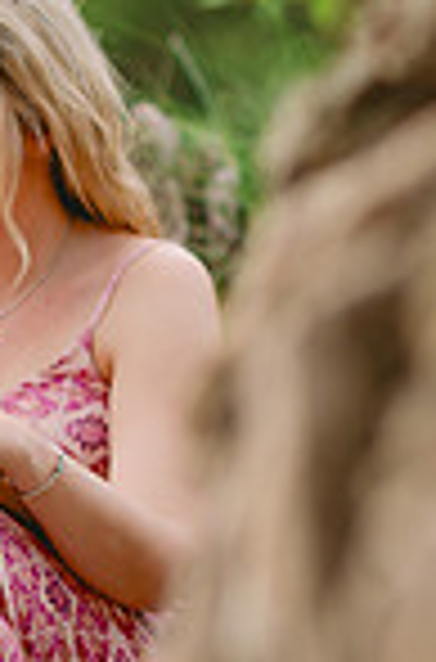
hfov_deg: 5.2
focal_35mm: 261
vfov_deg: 7.9
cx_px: -178
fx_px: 4775
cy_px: 531
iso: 80
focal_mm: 85
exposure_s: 1/640
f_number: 2
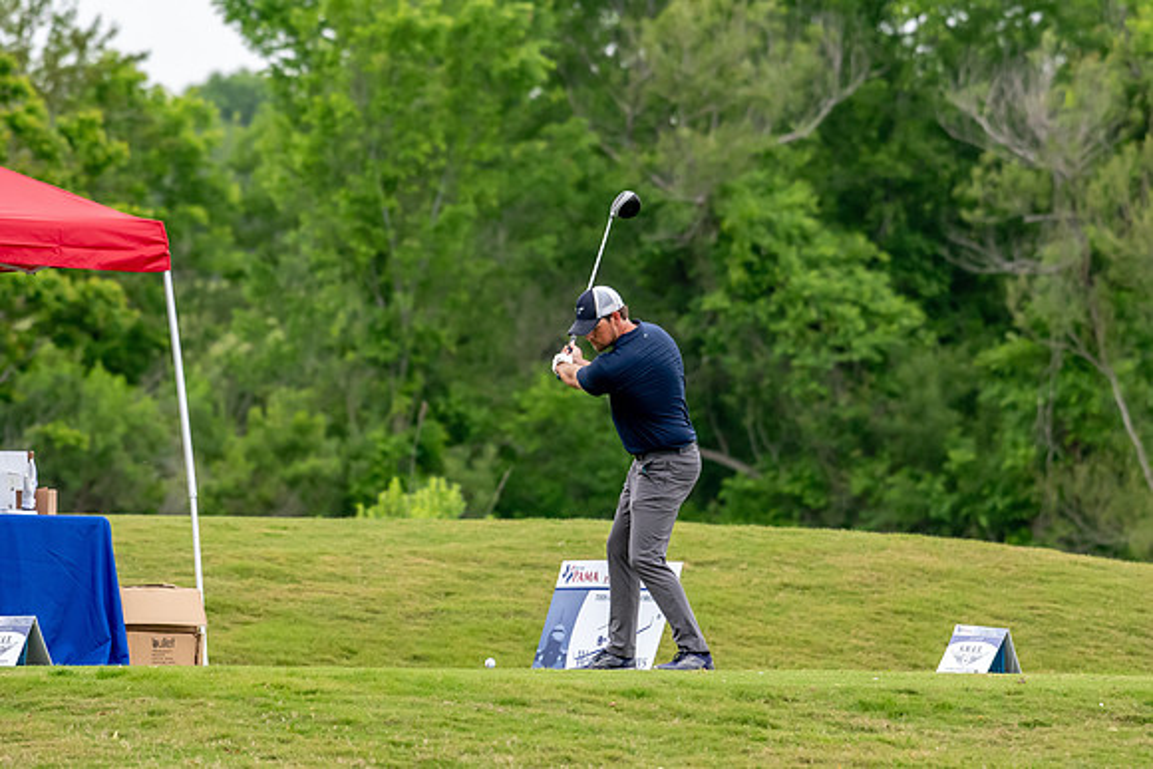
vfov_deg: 3.2
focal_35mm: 435
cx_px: 576
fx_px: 13935
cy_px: 384
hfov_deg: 4.7
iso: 2000
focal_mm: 290
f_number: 5.6
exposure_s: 1/2000
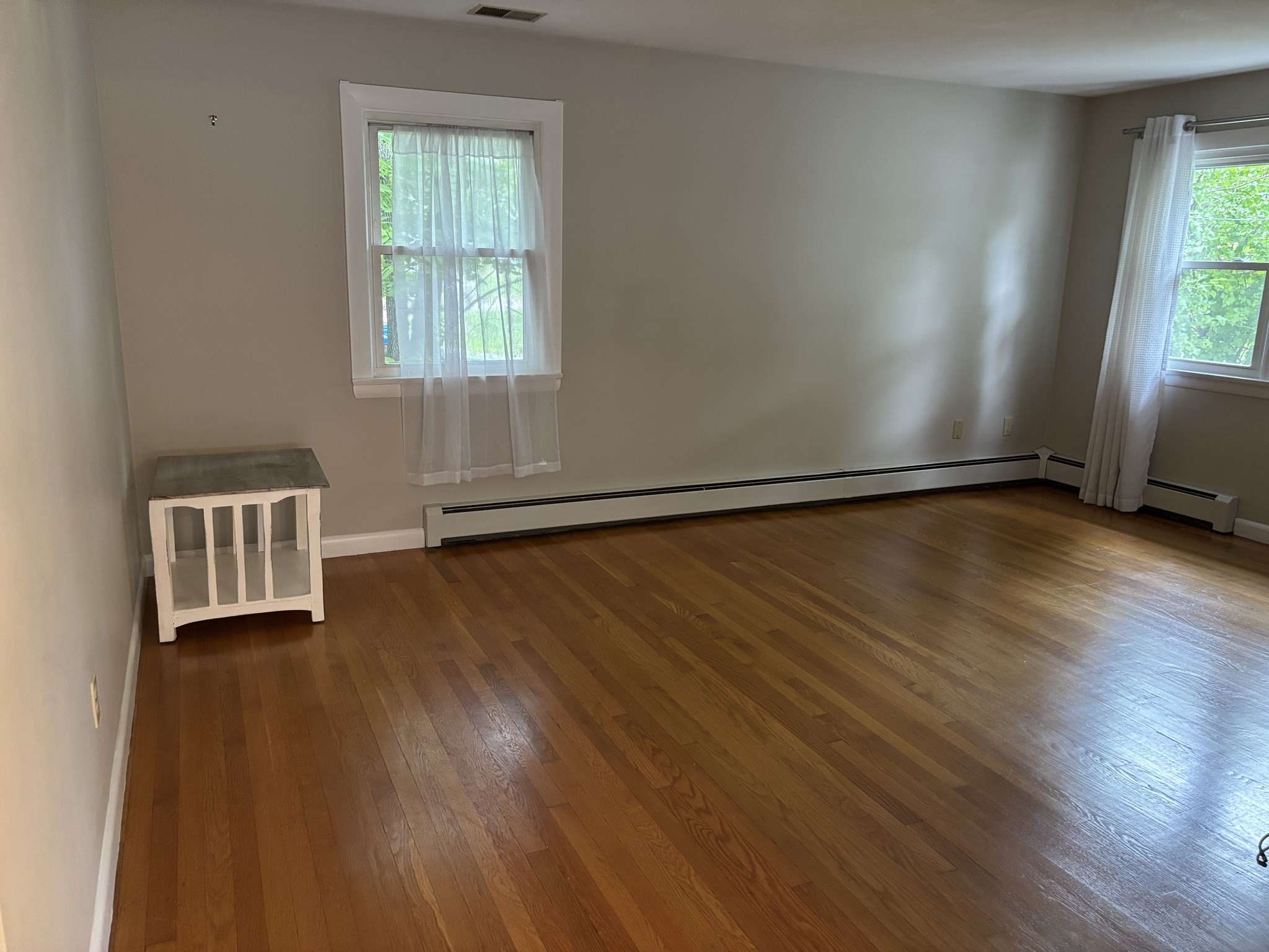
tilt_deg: -11.3
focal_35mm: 26
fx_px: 953
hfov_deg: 67.3
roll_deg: -1.9
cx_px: 634
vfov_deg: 53.1
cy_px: 476
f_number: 1.6
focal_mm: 5.96
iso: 400
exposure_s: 1/40
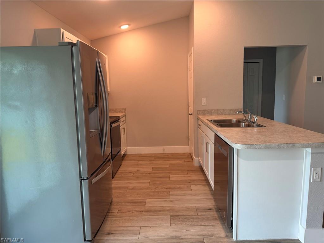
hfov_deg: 71.6
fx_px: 225
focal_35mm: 24
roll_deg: +2.1
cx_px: 162
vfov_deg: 56.8
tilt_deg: -6.8
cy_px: 122
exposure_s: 1/120
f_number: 1.78
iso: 125
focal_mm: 6.76
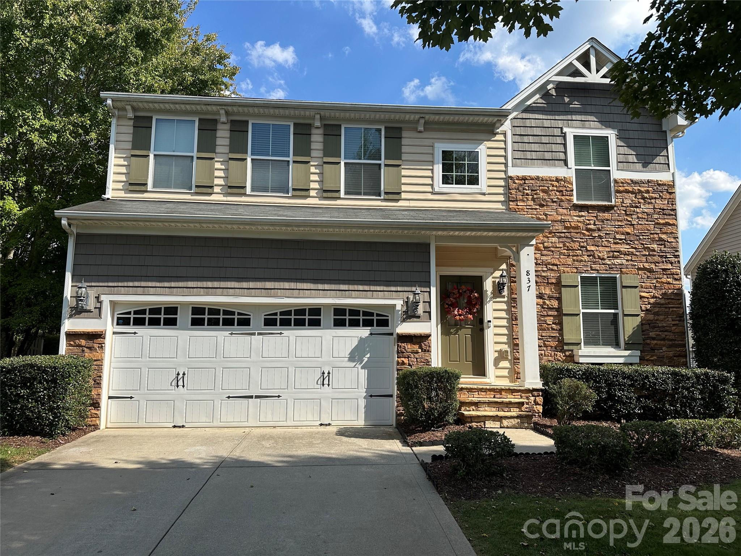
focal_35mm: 24
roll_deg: -0.2
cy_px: 278
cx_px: 370
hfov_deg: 71.6
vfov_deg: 56.8
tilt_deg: +7.6
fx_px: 514
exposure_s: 1/4184
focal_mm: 6.86
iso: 80
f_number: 1.78
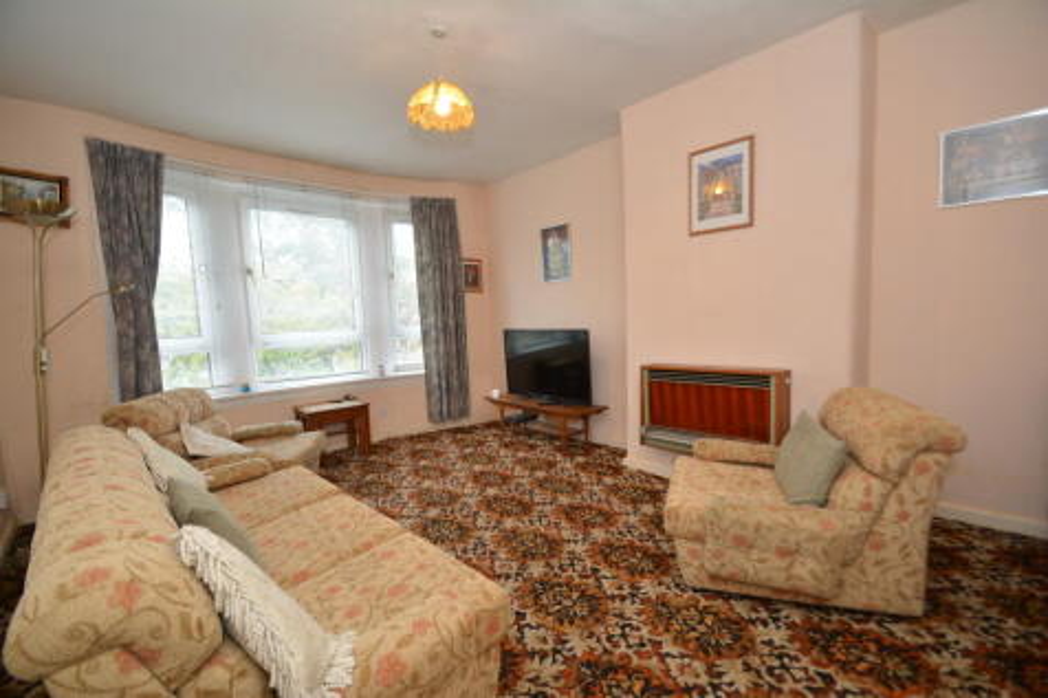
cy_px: 349
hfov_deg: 100.4
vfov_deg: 77.3
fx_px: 436
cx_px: 524
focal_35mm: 15
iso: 100
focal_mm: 10
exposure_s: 1/15
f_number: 4.5
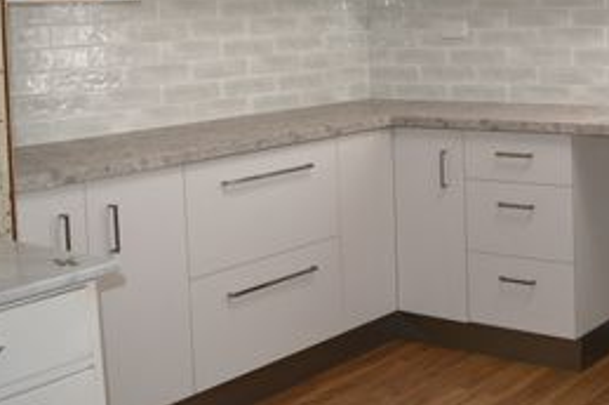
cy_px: 77
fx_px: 1014
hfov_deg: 33.0
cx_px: 430
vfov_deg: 22.2
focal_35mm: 60
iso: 220
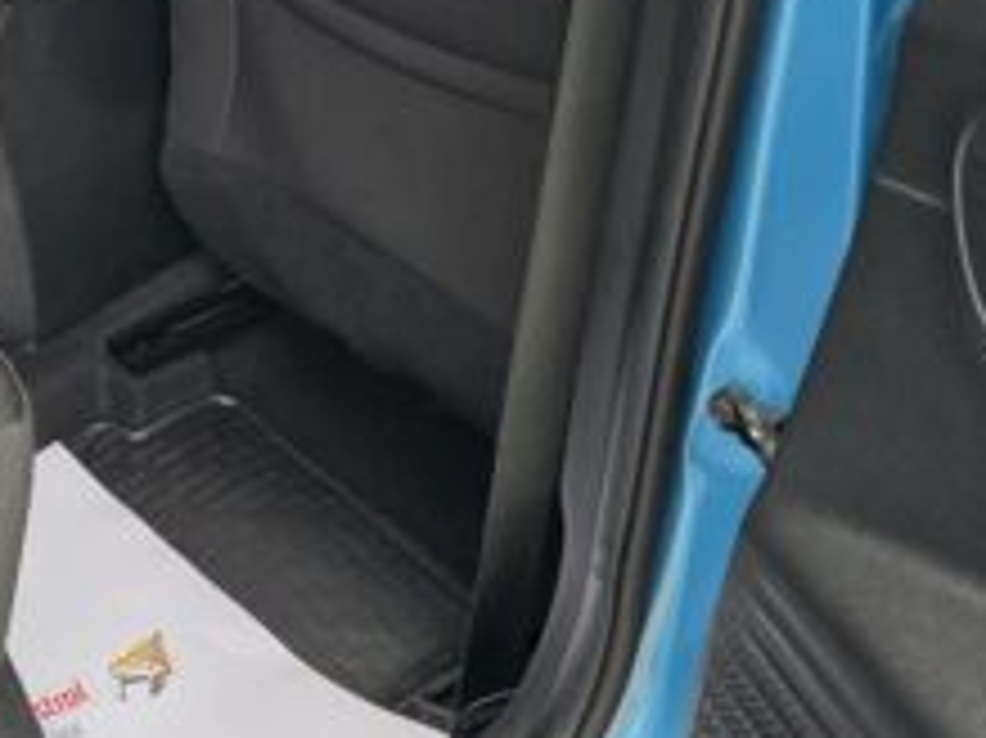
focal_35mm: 63
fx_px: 1794
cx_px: -158
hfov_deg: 27.5
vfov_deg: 23.0
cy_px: 153
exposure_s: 1/180
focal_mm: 6.3
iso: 200
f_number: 1.7
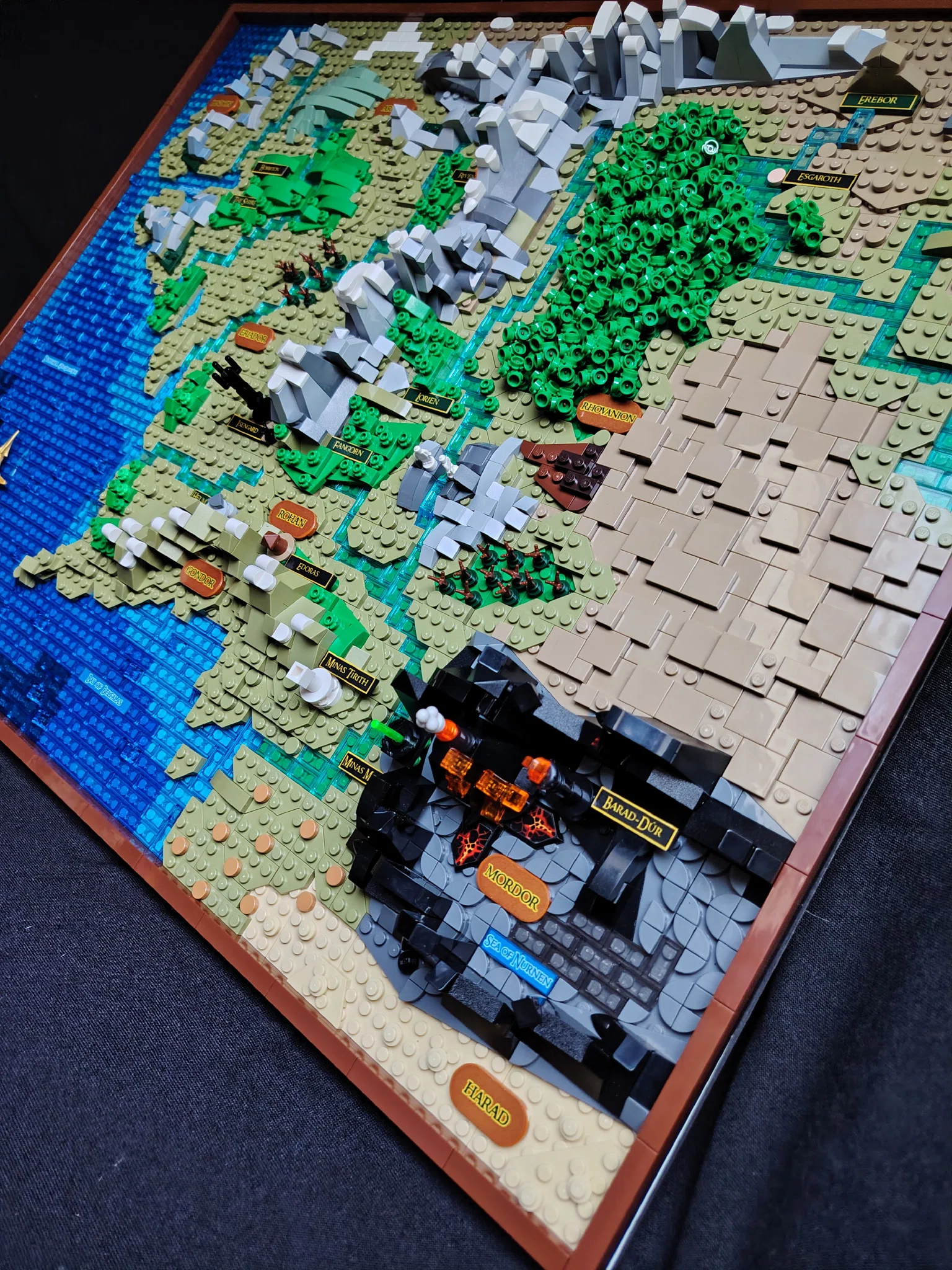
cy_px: 635
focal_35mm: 24
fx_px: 880
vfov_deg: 71.6
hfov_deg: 56.8
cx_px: 476
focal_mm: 5.25
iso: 659
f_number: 1.75
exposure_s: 1/25
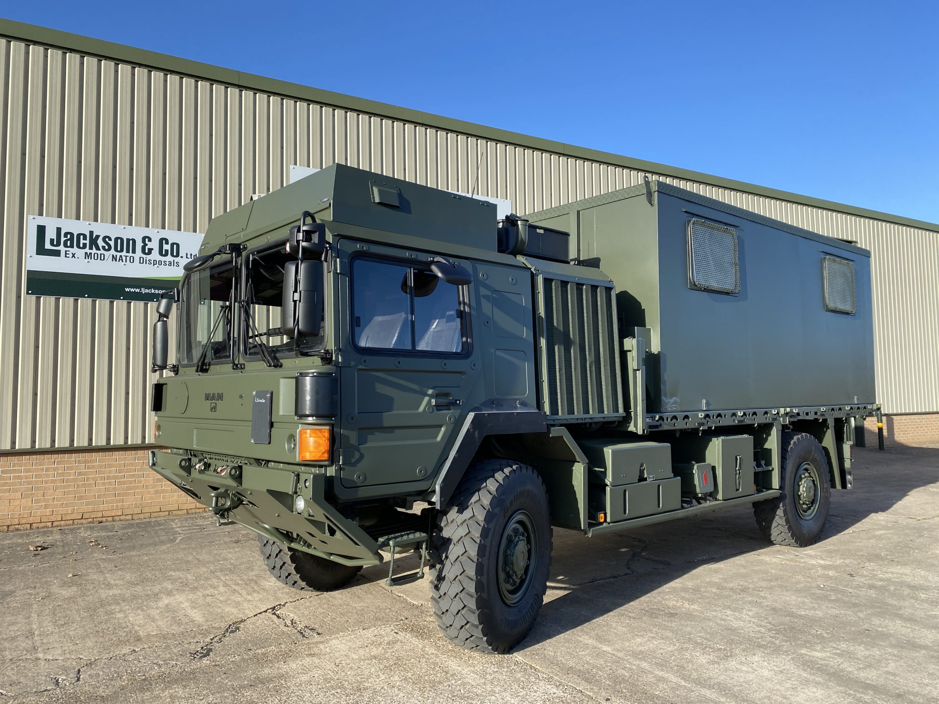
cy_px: 352
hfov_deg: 67.3
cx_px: 470
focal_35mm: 26
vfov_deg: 53.1
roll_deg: +0.4
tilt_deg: +5.1
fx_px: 705
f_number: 1.8
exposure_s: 1/1362
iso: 32
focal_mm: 4.25
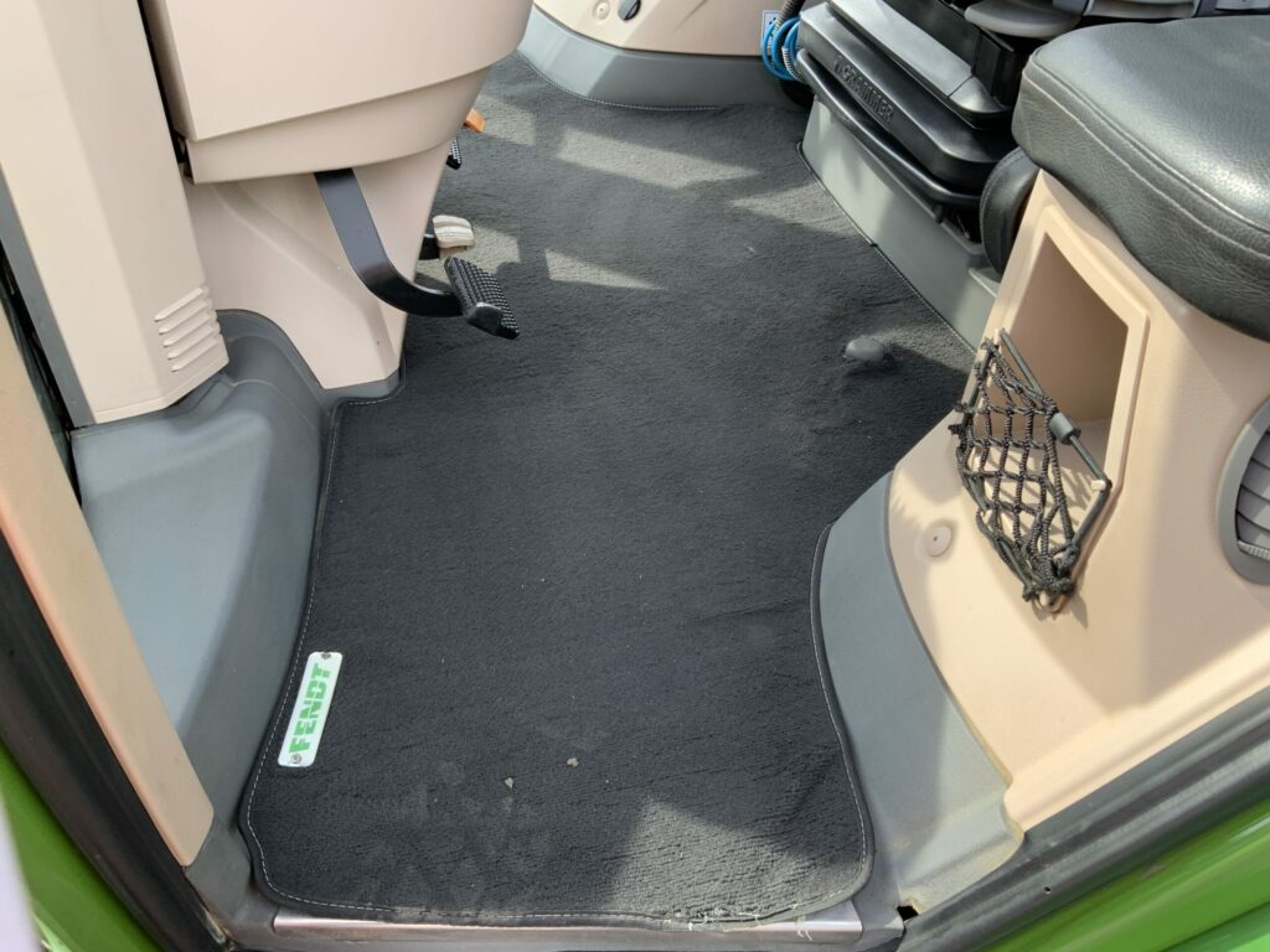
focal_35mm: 29
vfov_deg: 48.2
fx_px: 1064
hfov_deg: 61.7
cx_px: 635
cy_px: 476
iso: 20
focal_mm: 3
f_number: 1.8
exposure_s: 1/122
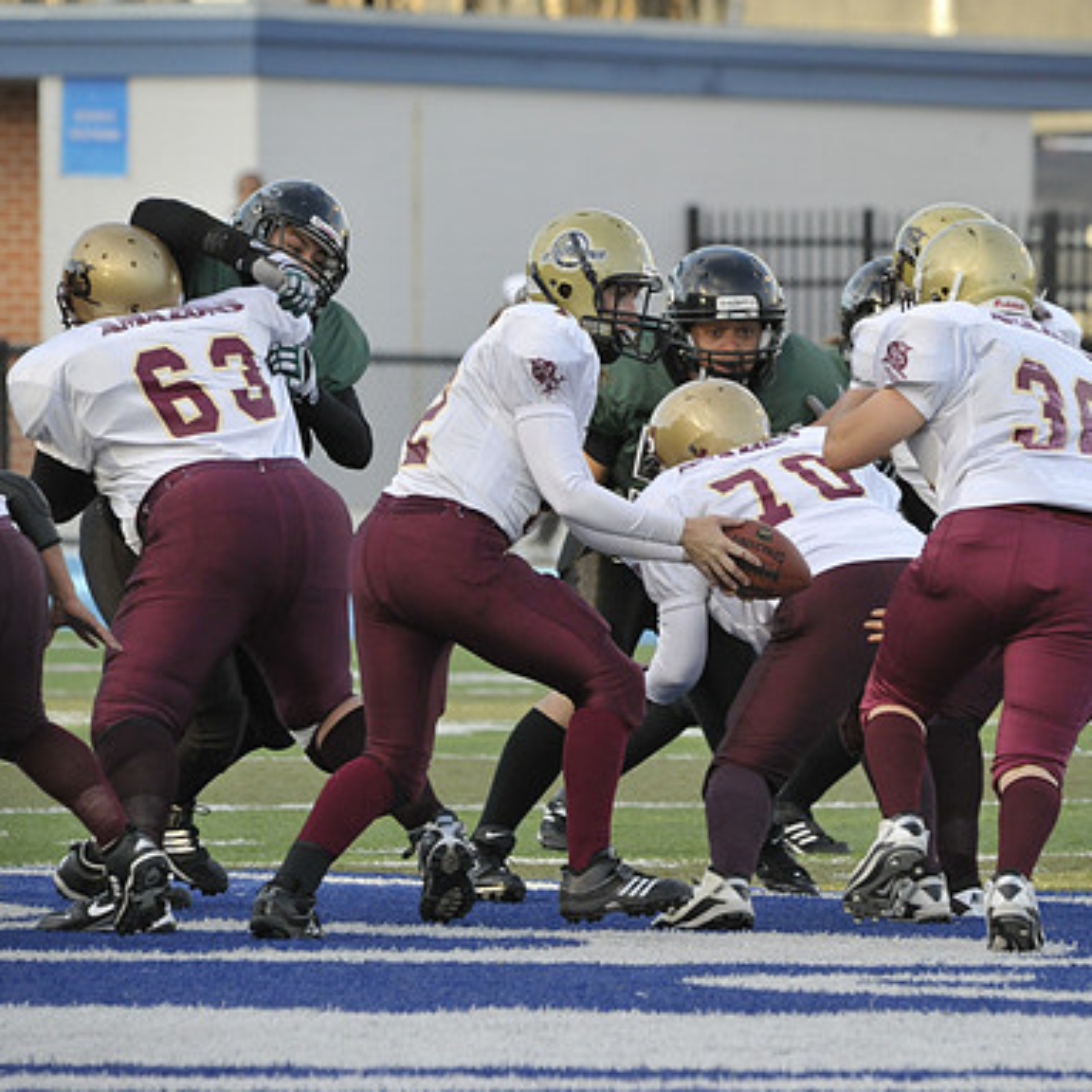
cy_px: 546
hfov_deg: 3.0
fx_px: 20629
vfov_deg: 3.0
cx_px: 691
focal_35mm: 578
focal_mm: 450
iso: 4000
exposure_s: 1/1000
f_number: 10
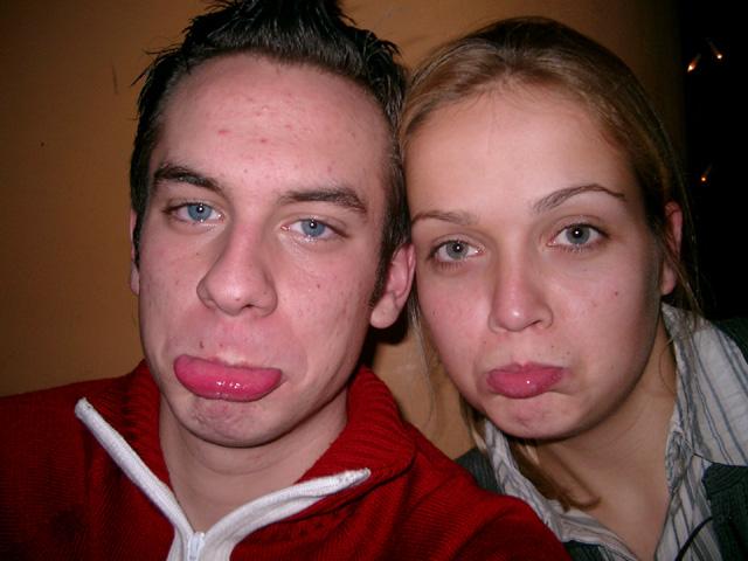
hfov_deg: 50.1
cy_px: 280
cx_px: 374
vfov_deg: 38.7
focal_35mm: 37
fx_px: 800
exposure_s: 1/60
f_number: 2.6
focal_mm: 7.6
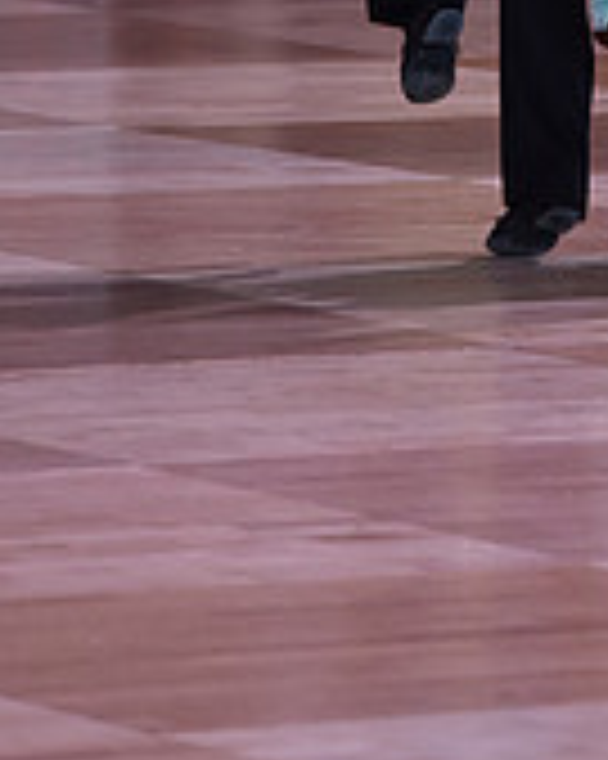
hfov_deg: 2.4
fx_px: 14521
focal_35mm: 645
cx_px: 723
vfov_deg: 3.0
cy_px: -319
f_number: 5.6
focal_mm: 200
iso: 1600
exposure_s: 1/250
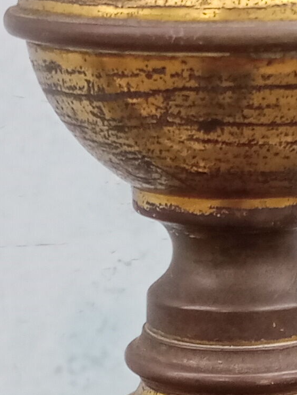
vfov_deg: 12.3
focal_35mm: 154
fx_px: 1761
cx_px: 219
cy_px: 546
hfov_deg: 9.6
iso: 113
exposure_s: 1/104
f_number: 1.8
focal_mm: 4.05
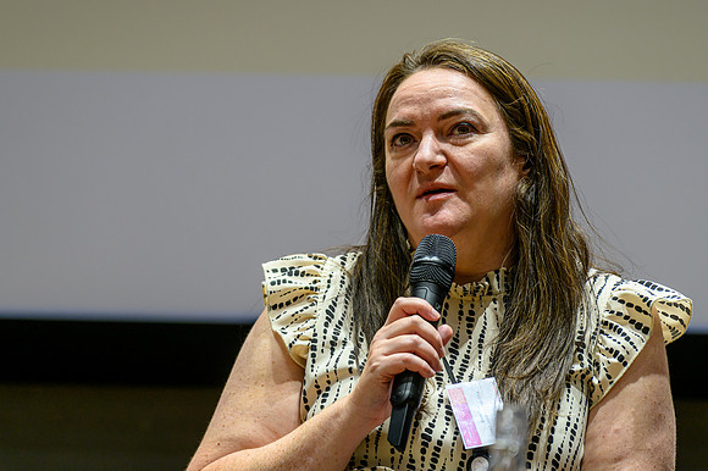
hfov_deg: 8.8
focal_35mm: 235
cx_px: 354
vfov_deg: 5.8
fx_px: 4623
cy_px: 236
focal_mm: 150
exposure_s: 1/200
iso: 400
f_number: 2.8
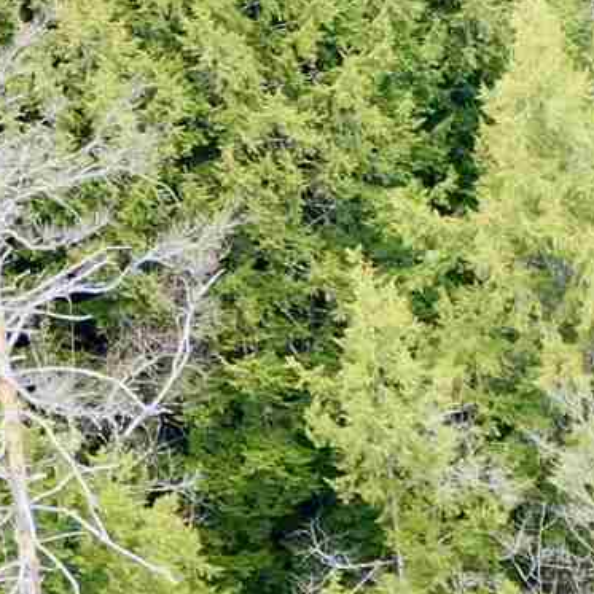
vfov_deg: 8.2
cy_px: 1397
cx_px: 948
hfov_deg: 8.7
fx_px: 3805
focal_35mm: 196
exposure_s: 1/50
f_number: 3.2
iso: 100
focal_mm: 10.26
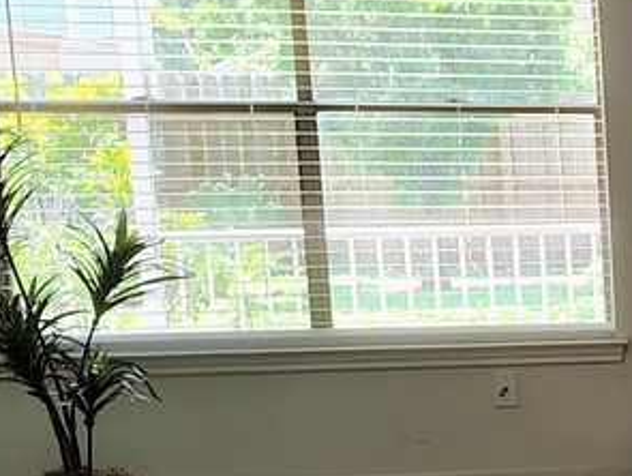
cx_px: 1245
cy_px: 508
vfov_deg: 12.5
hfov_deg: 14.2
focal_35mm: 117
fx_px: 2139
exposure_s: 1/120
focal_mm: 5.56
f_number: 1.8
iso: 345
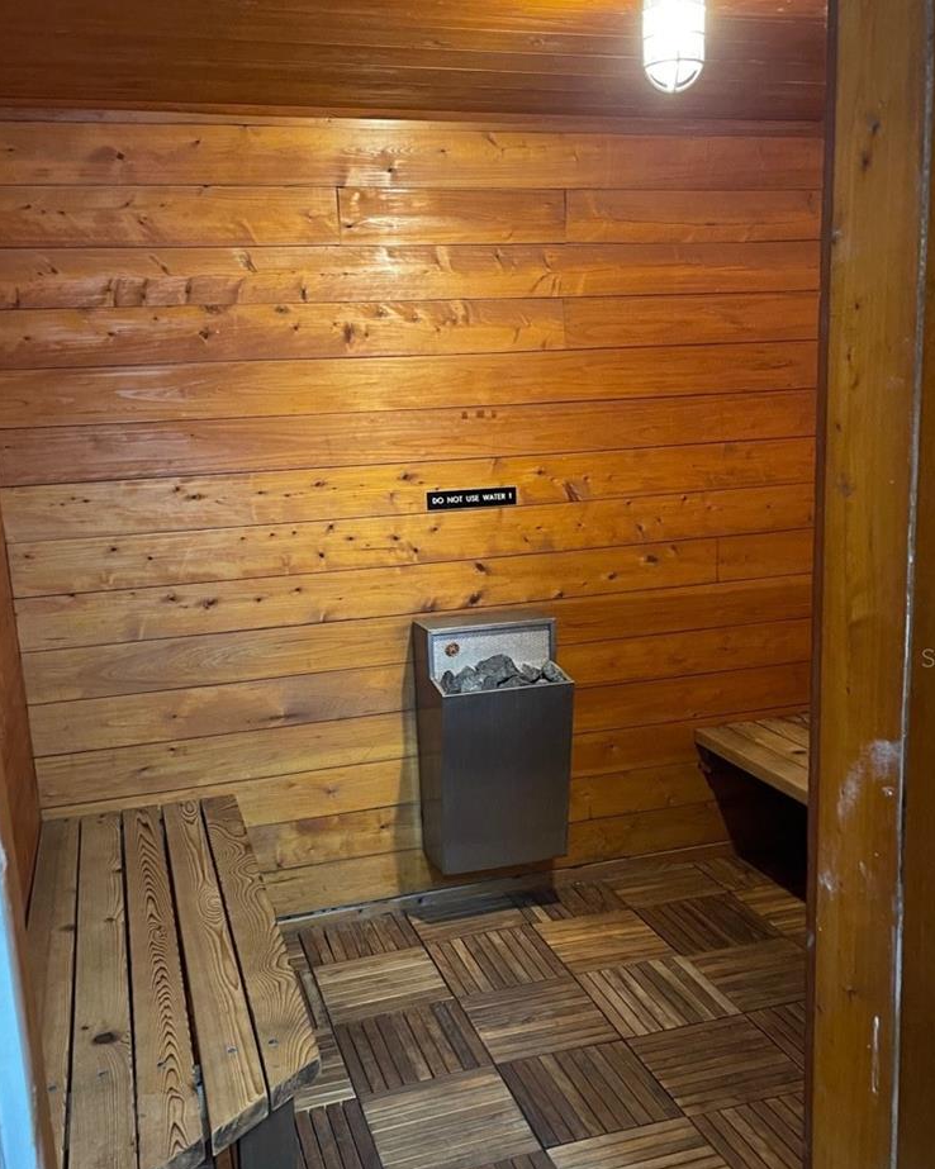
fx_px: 1142
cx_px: 464
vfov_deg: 54.1
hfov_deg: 44.5
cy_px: 657
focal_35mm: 33
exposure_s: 1/30
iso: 640
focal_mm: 5.1
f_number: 1.6
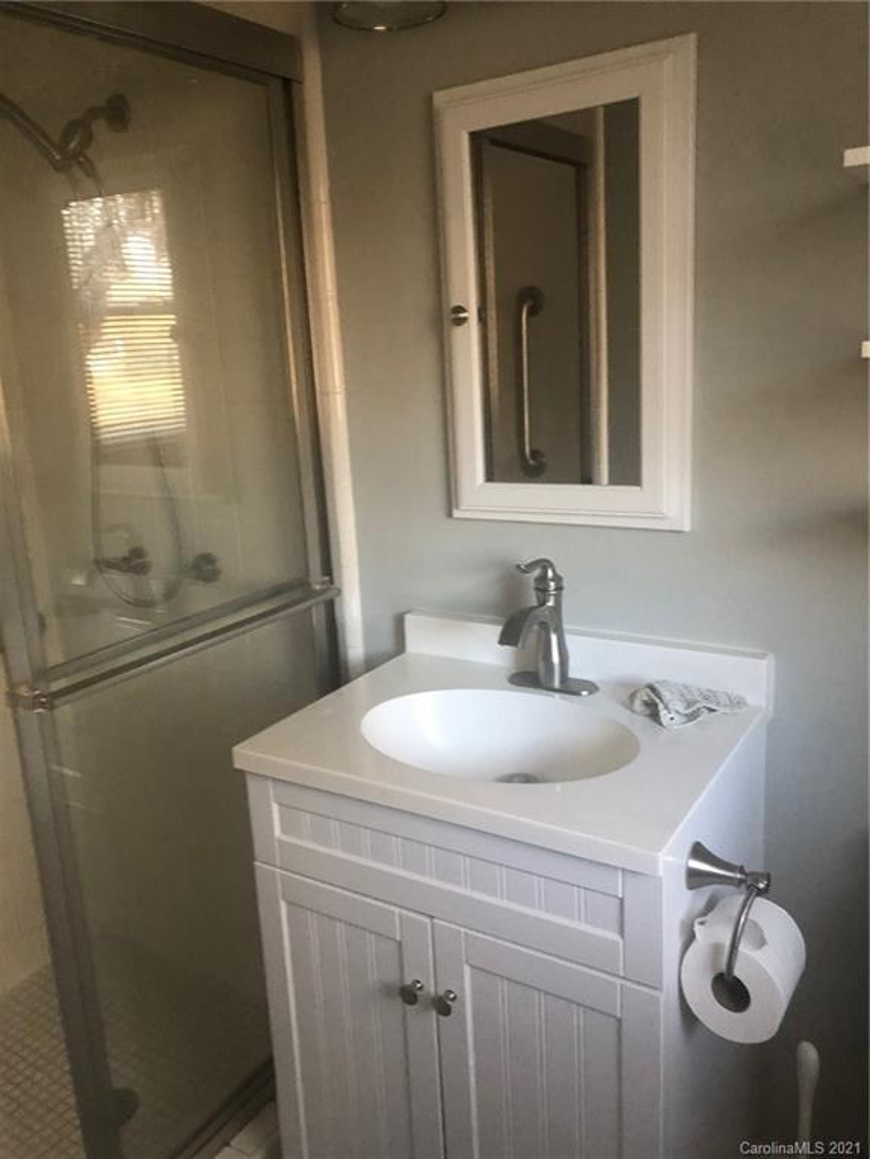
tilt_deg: -14.3
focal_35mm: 28
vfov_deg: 63.4
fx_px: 938
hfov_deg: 49.7
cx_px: 435
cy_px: 580
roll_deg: +5.2
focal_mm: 3.99
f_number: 1.8
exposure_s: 1/15
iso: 80
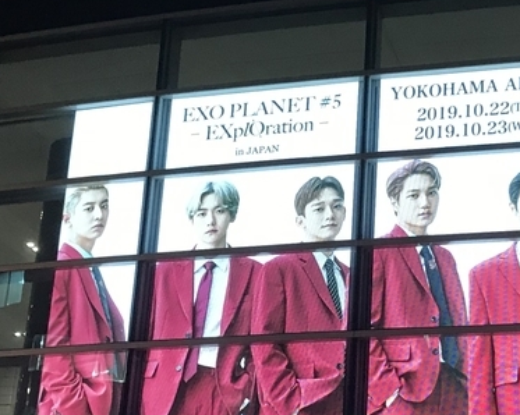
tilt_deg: +20.2
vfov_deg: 17.4
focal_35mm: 88
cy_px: 297
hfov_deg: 21.6
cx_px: 374
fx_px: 1354
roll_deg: -3.1
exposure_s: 1/17
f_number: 1.8
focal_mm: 3.99
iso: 50
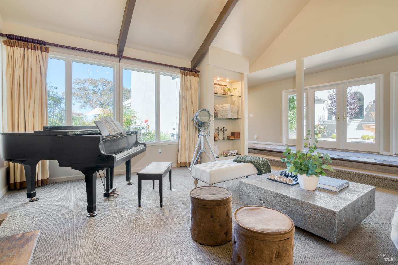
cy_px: 132
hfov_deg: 96.7
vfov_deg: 73.7
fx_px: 177
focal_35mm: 16
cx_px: 199
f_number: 8
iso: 100
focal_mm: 16
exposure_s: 1/125
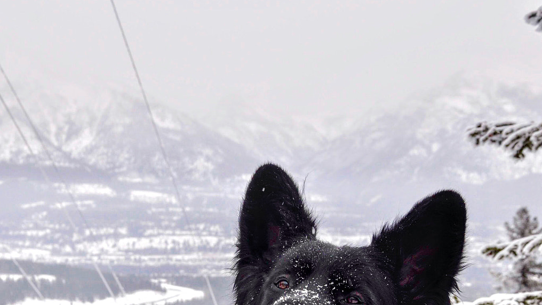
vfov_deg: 14.3
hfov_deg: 25.3
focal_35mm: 84
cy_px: 274
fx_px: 1207
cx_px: 238
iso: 200
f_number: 8
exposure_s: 1/250
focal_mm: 34
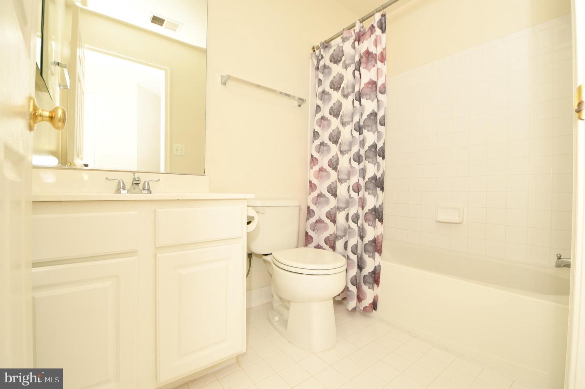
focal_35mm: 15
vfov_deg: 77.2
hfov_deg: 100.4
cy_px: 194
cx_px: 292
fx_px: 244
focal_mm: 10
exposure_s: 1/250
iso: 200
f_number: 6.3
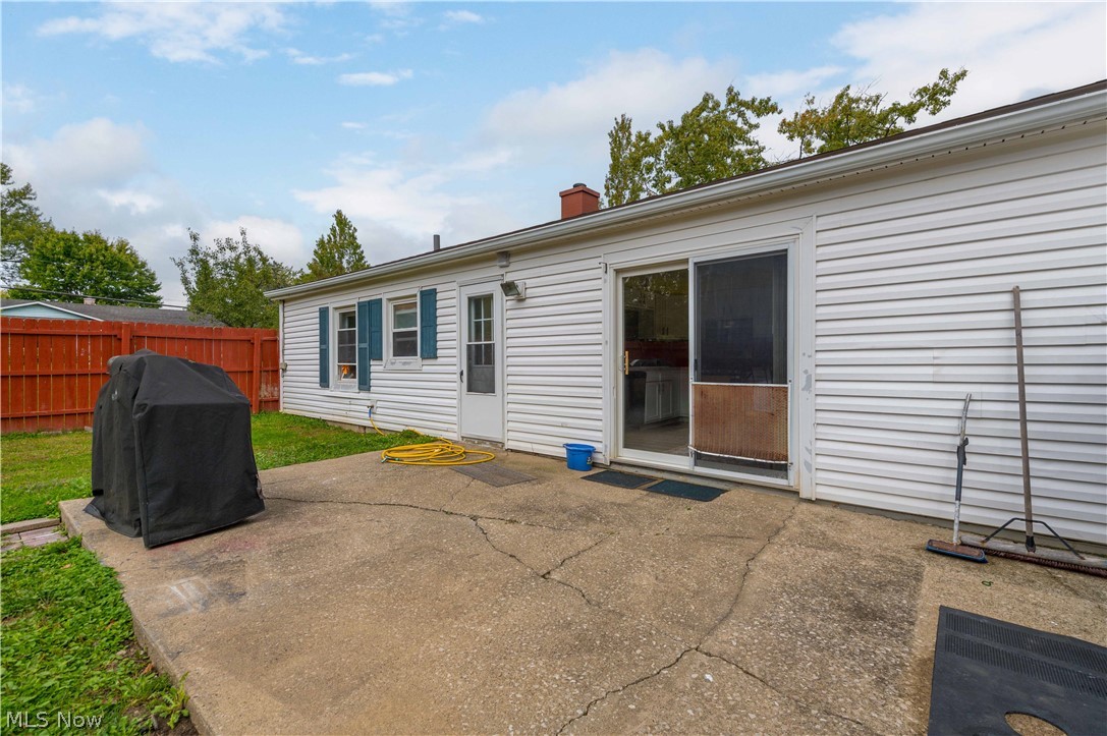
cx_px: 554
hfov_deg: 96.8
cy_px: 368
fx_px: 492
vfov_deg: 73.7
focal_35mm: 16
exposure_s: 1/800
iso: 200
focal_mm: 16
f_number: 9
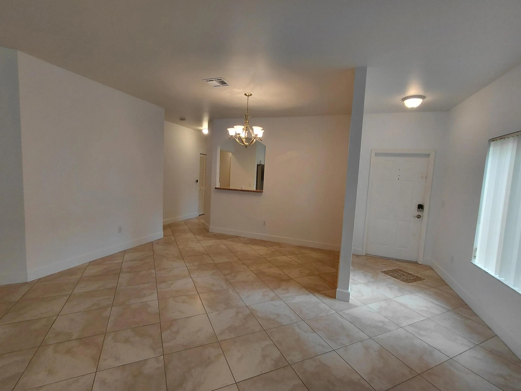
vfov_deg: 78.1
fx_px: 241
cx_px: 260
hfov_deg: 94.5
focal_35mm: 16
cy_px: 196
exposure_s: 1/60
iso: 64
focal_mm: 1.64
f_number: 2.2
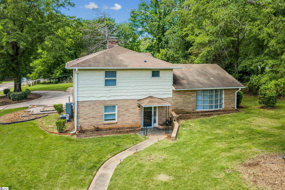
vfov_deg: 46.4
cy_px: 95
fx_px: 222
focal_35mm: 28
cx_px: 142
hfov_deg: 65.5
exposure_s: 1/15
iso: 200
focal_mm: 14.4
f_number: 2.8
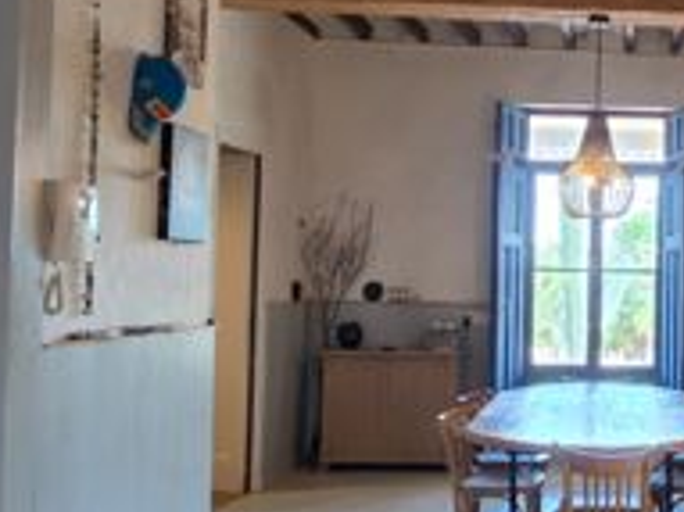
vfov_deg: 30.2
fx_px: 948
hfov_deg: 36.0
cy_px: 261
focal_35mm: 48
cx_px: 675
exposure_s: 1/50
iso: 200
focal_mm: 2.2
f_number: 1.9
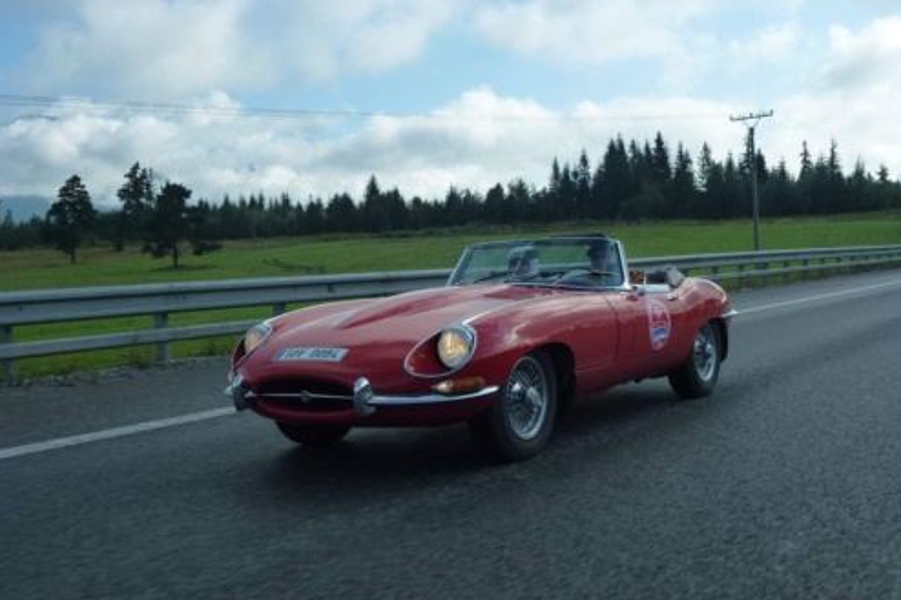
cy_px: 320
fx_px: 1001
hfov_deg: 48.5
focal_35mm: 40
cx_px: 449
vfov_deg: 33.4
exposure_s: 1/1000
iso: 160
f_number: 3.8
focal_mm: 6.8
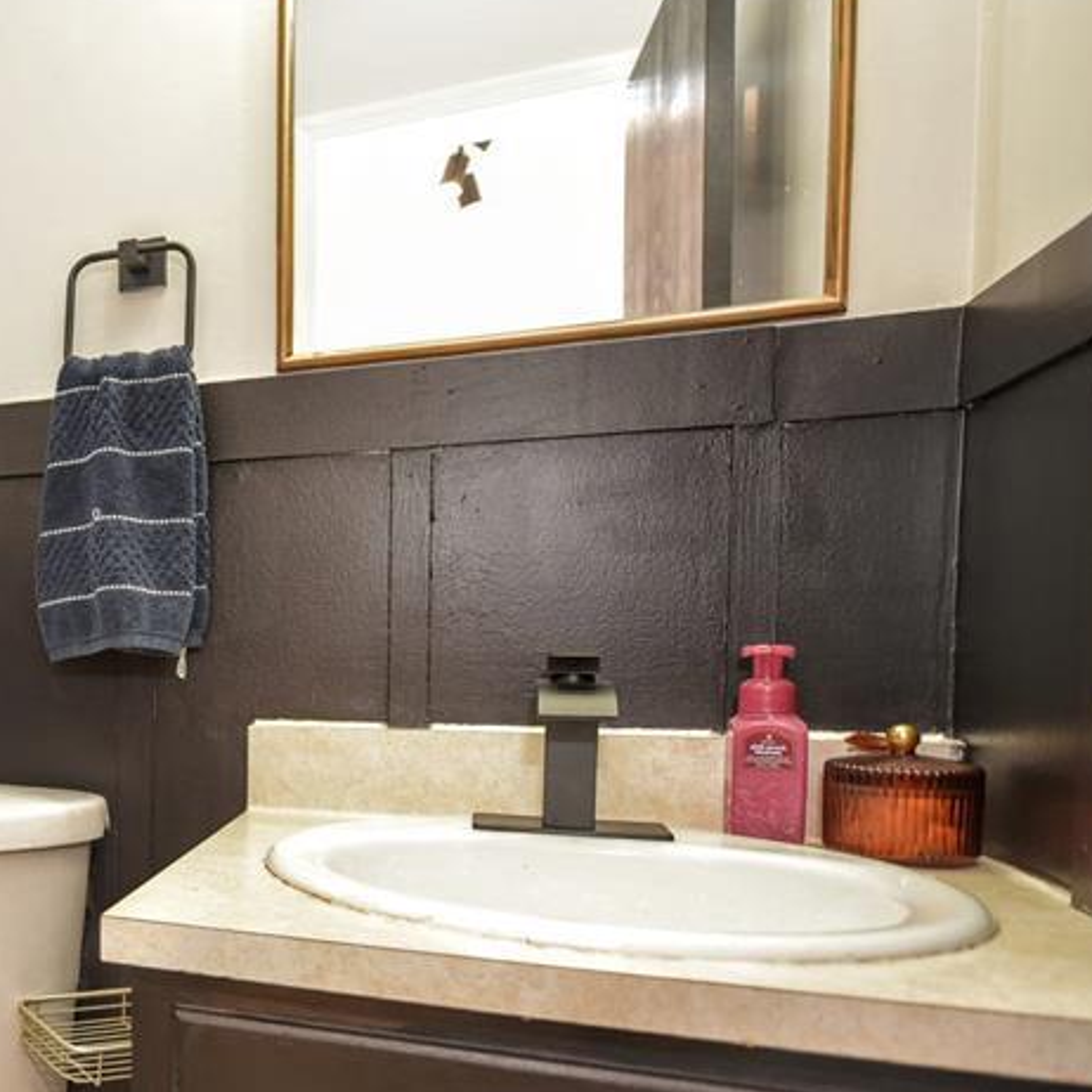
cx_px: -85
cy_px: 698
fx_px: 1142
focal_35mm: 32
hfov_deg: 41.6
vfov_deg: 50.5
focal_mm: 17
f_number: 2.8
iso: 1250
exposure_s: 1/60
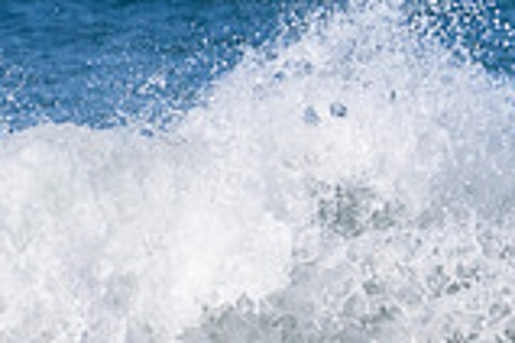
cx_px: 742
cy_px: 442
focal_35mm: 2737
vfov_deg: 0.5
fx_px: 39151
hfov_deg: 0.8
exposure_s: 1/4000
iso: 560
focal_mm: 500
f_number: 5.6
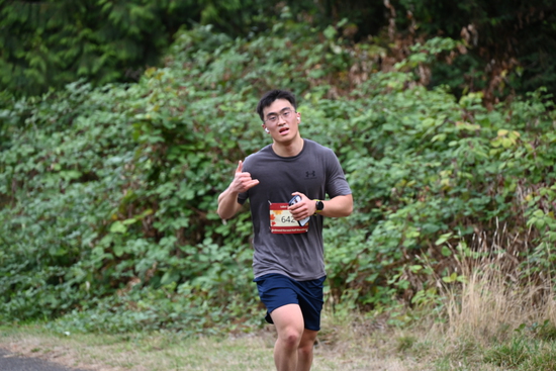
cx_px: 278
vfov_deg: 6.9
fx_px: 3090
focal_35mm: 200
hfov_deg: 10.3
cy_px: 186
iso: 640
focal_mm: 200
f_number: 6.3
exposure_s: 1/250
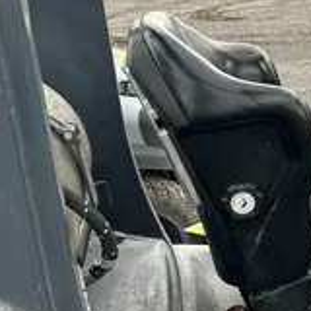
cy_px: 226
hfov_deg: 18.7
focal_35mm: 79
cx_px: 498
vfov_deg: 21.8
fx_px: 803
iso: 50
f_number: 1.5
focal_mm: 5.7
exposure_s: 1/341
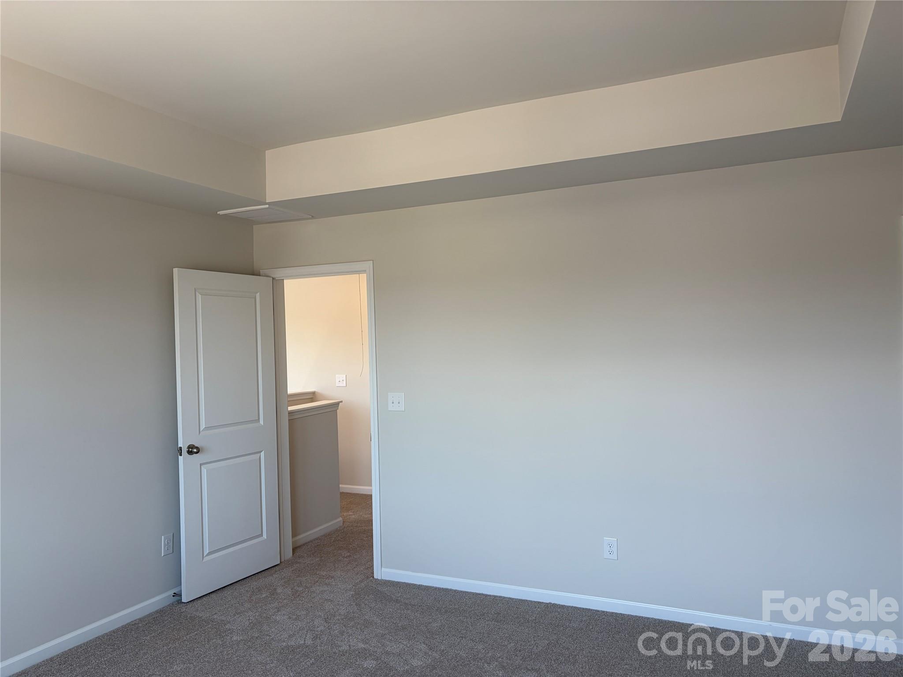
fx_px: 678
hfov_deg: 67.3
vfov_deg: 53.1
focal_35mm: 26
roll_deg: +1.1
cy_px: 338
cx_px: 452
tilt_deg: +1.0
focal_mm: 5.96
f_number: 1.6
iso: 40
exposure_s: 1/122
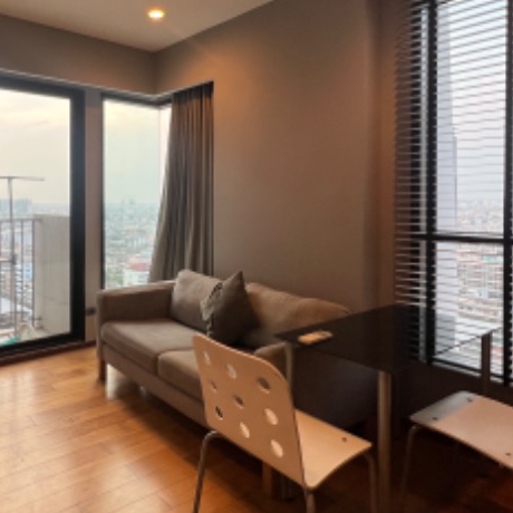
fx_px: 419
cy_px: 210
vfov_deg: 62.5
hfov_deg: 60.6
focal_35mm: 25
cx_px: 149
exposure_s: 1/122
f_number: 1.8
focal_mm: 1.57
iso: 64
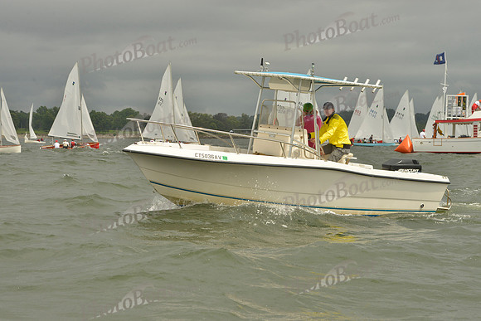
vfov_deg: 15.9
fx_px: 1149
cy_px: 160
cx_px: 240
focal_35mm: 86
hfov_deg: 23.6
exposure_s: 1/1250
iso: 400
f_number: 11
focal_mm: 86
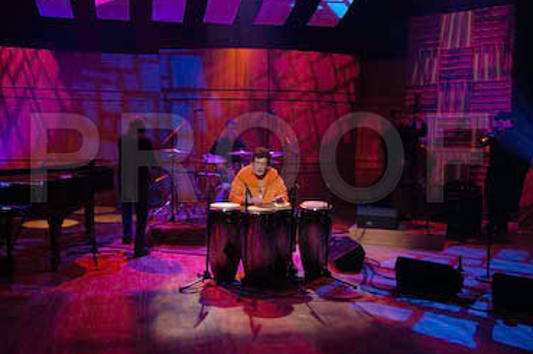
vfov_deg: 34.1
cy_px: 184
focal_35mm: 39
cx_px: 251
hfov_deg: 49.6
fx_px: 577
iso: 640
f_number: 4
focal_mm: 24
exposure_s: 1/50
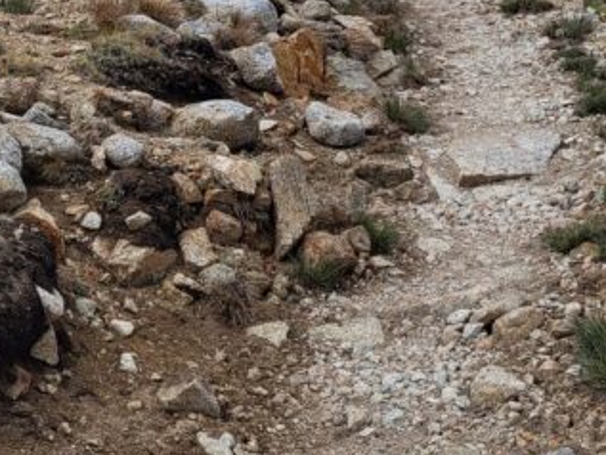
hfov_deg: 23.3
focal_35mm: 84
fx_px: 1471
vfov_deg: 16.8
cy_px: -96
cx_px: 252
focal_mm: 5.4
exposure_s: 1/3333
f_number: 1.8
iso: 40
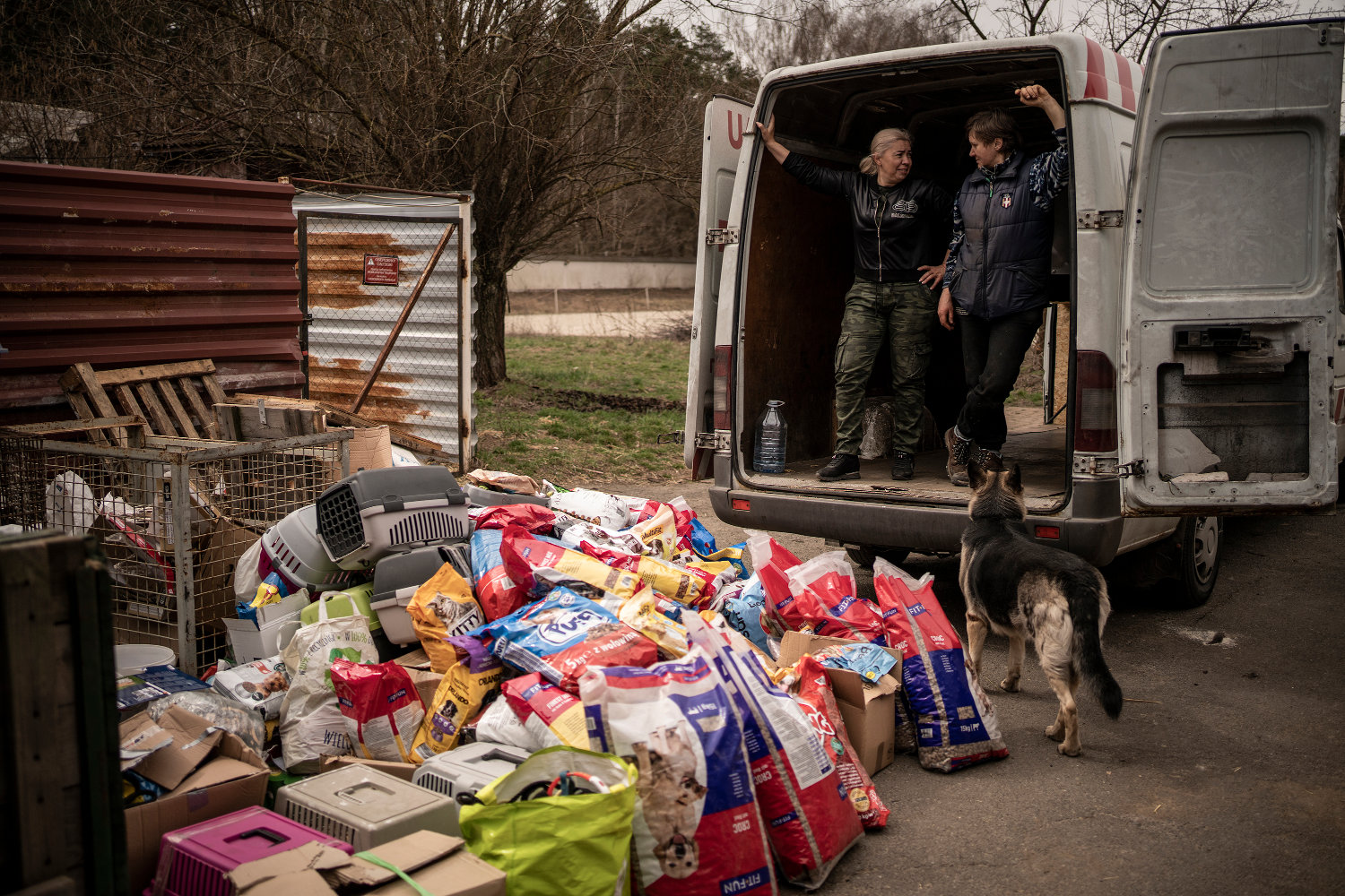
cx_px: 672
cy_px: 448
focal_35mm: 35
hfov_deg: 54.4
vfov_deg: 37.9
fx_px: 1308
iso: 400
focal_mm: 35
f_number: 2
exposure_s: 1/8000
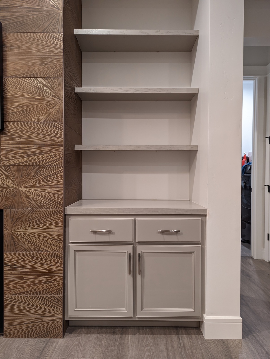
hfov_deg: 56.9
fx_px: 249
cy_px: 180
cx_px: 135
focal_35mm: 24
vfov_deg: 71.5
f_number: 1.85
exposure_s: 1/24
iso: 248
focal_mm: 6.81
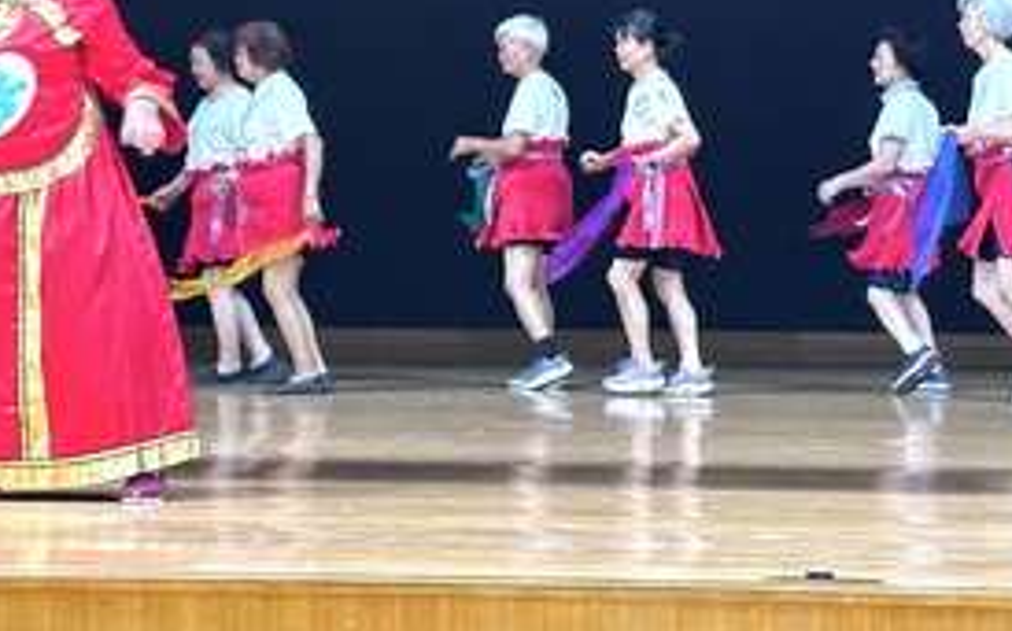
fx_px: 3584
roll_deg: +0.1
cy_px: -312
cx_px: 270
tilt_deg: +8.5
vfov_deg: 9.8
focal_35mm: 130
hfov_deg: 16.0
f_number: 1.78
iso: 160
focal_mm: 6.86
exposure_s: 1/60
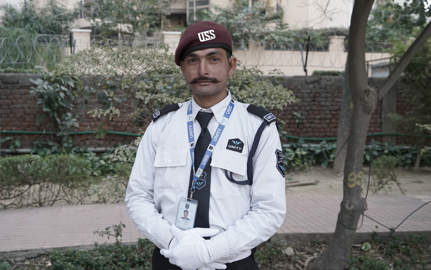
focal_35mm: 42
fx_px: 493
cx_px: 198
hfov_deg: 47.1
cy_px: 136
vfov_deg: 30.5
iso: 400
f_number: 5.6
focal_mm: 37
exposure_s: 1/200
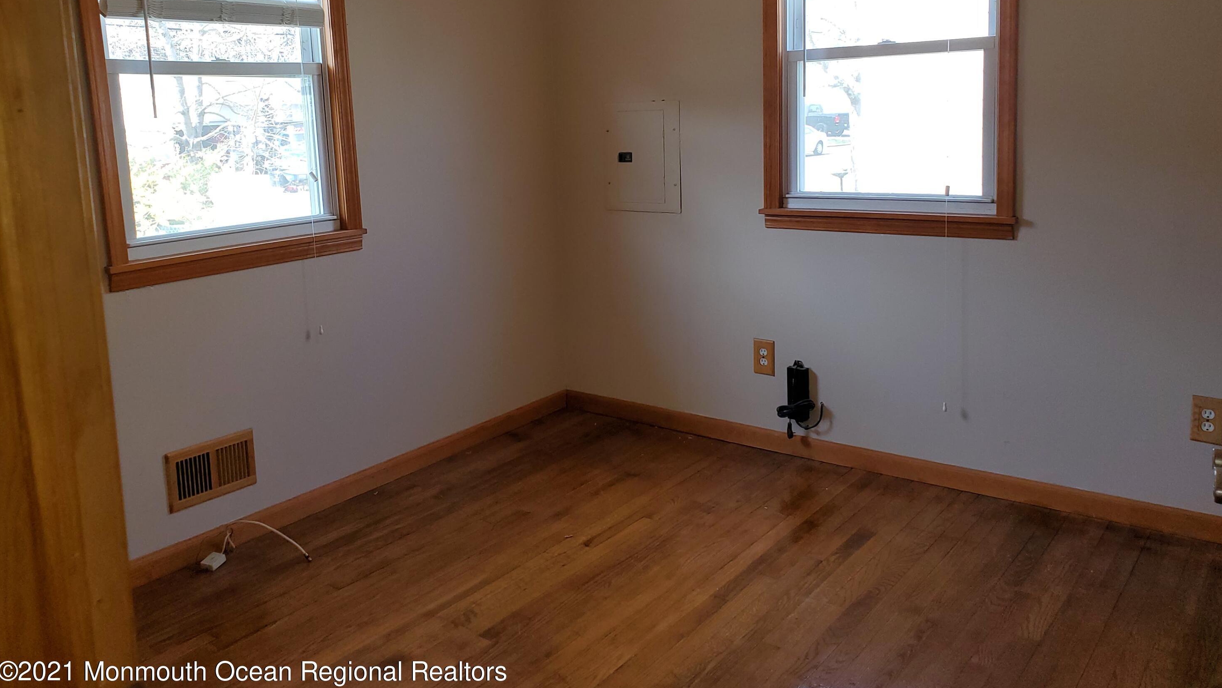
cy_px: 237
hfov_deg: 66.1
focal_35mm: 29
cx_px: 621
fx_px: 940
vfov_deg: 39.8
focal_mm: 4.3
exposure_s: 1/120
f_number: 2.4
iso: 80
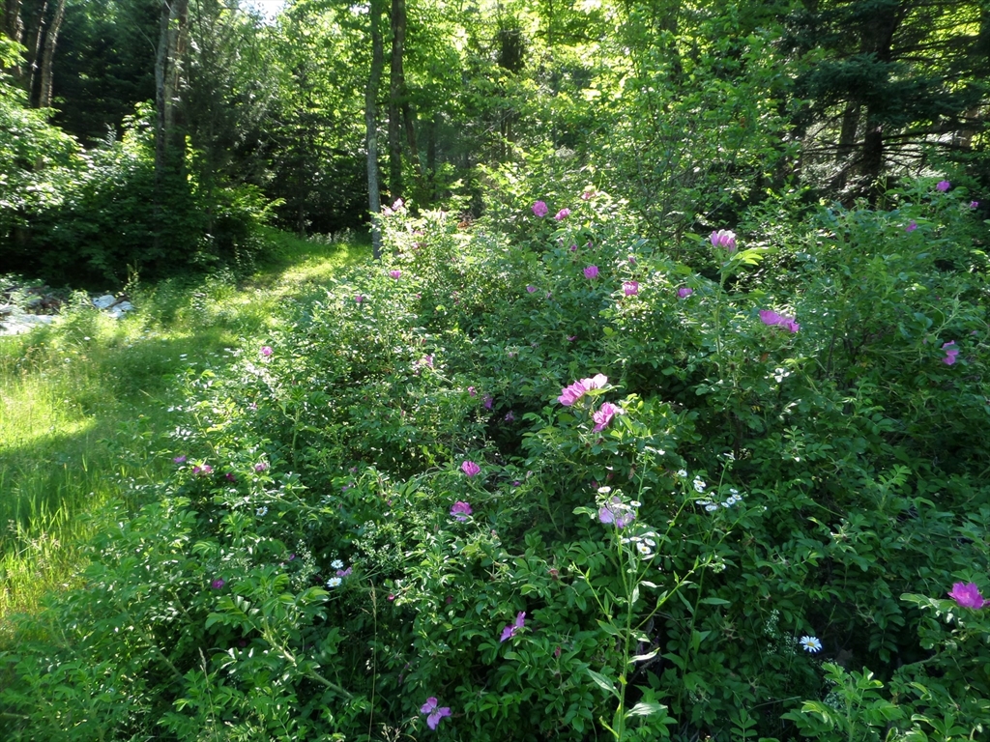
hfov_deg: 71.6
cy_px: 371
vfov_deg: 56.8
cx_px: 495
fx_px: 686
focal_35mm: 24
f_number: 3.2
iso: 100
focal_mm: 4
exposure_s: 1/90
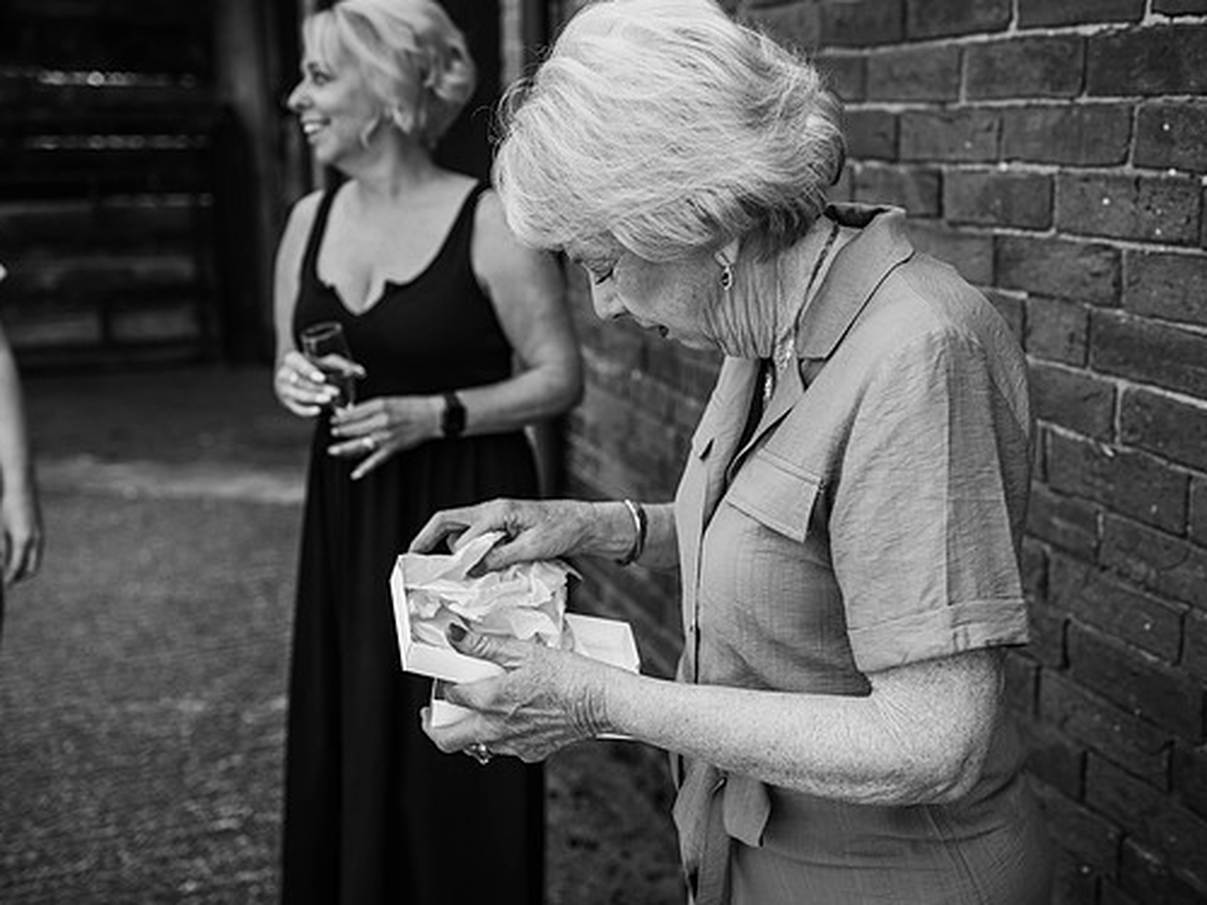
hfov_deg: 47.7
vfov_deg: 36.8
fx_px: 1360
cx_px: 683
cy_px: 446
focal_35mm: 39
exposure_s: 1/500
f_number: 2.8
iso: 100
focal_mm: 35
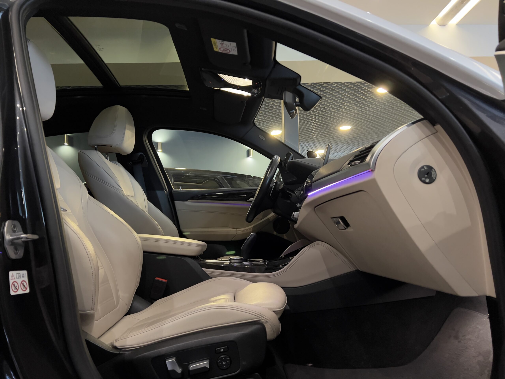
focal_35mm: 26
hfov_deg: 67.3
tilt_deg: +5.0
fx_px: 379
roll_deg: +1.4
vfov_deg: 53.1
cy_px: 190
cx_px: 252
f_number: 1.5
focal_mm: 5.7
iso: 640
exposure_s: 1/35
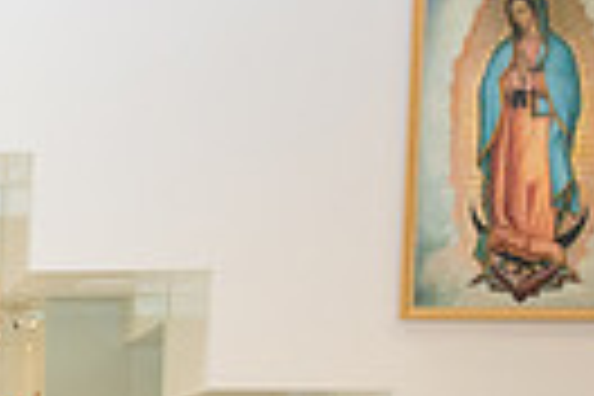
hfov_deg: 13.7
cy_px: 648
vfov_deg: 10.0
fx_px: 2178
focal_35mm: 132
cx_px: -522
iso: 2500
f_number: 4
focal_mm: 30
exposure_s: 1/125
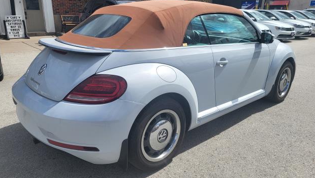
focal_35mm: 29
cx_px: 159
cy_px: 83
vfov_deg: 40.2
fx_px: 242
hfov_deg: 66.0
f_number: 1.8
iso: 40
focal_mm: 5.4
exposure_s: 1/2921
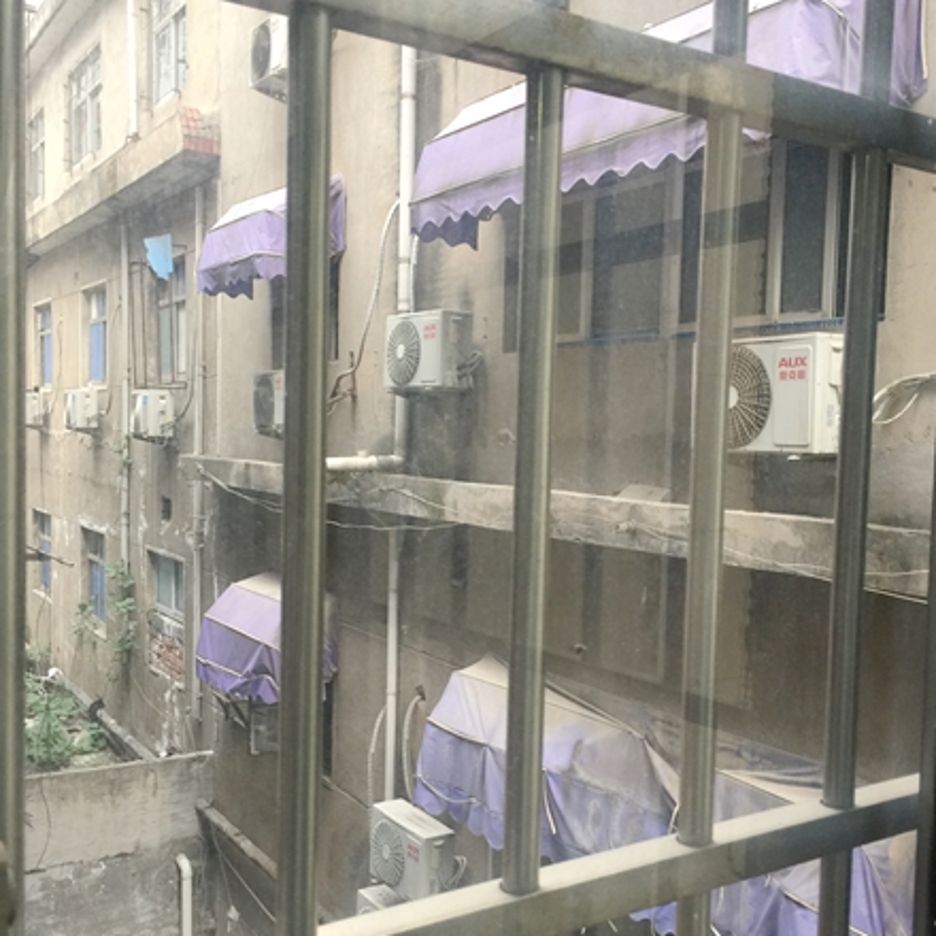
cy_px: 499
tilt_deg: -3.4
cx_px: 473
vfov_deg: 47.2
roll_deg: -1.4
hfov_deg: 47.2
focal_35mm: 35
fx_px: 1071
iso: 50
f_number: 2.2
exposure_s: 1/17
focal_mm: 4.15
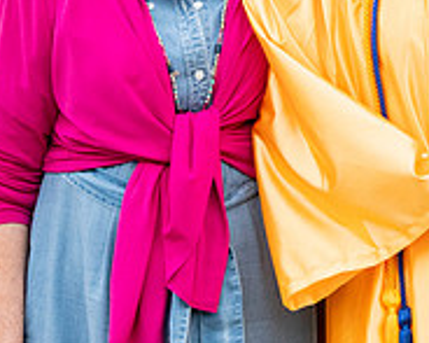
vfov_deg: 14.4
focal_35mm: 105
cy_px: -20
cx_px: 514
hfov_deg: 17.4
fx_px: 1332
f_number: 4
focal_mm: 28
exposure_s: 1/125
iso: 2000
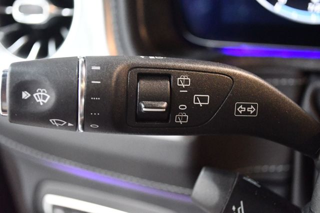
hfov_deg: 36.9
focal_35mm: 54
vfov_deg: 25.0
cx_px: 160
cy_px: 106
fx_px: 480
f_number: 5
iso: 11400
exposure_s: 1/60
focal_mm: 36
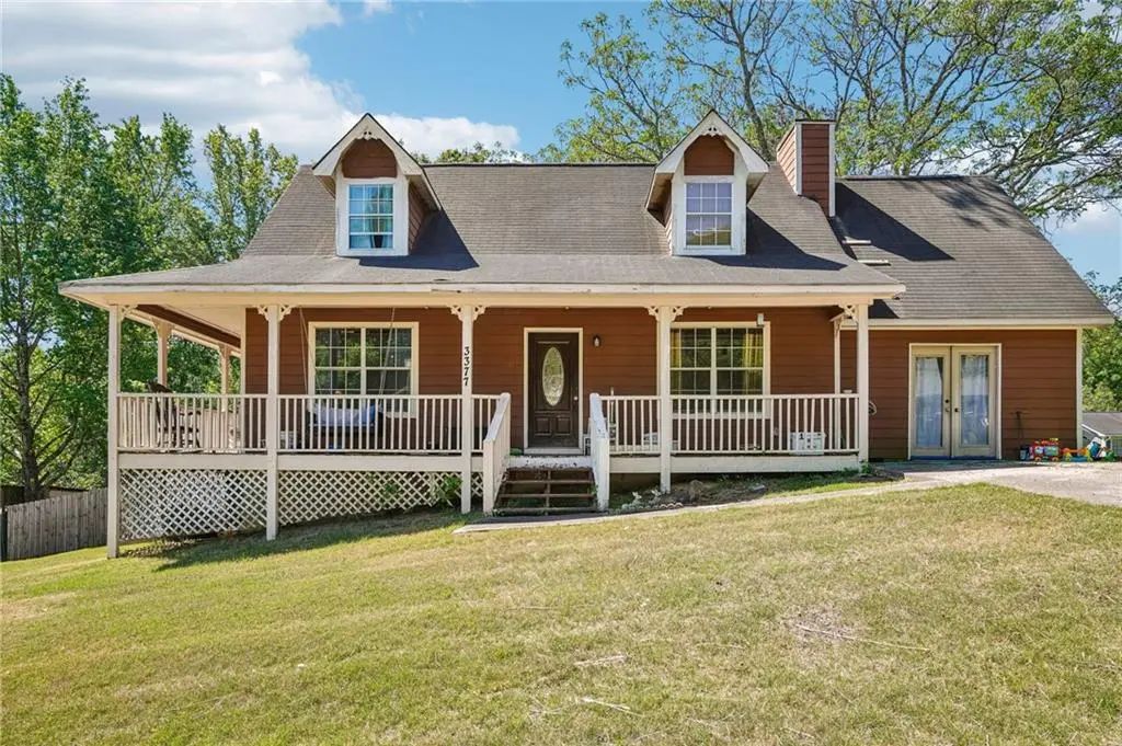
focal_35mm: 23
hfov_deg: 76.1
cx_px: 561
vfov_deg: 55.0
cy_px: 373
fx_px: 716
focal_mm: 23
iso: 100
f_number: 8
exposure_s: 1/50
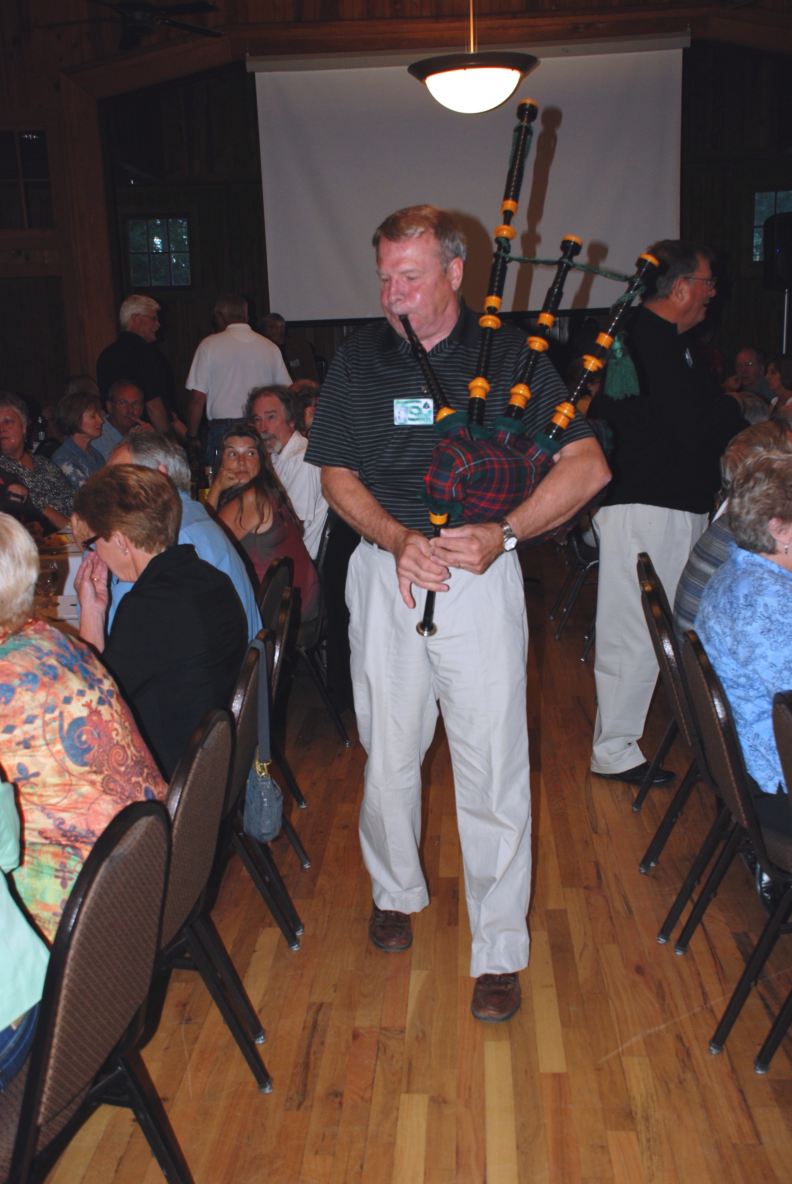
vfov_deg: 49.5
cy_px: 592
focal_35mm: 39
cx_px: 396
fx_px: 1283
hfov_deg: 34.3
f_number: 4
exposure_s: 1/60
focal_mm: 26
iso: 200
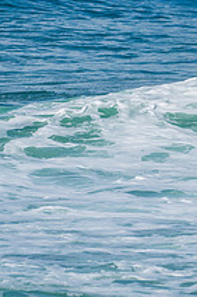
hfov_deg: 1.0
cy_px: 71
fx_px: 11255
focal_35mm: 1369
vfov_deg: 1.5
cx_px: 345
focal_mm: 500
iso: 110
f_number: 5.6
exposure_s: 1/2000
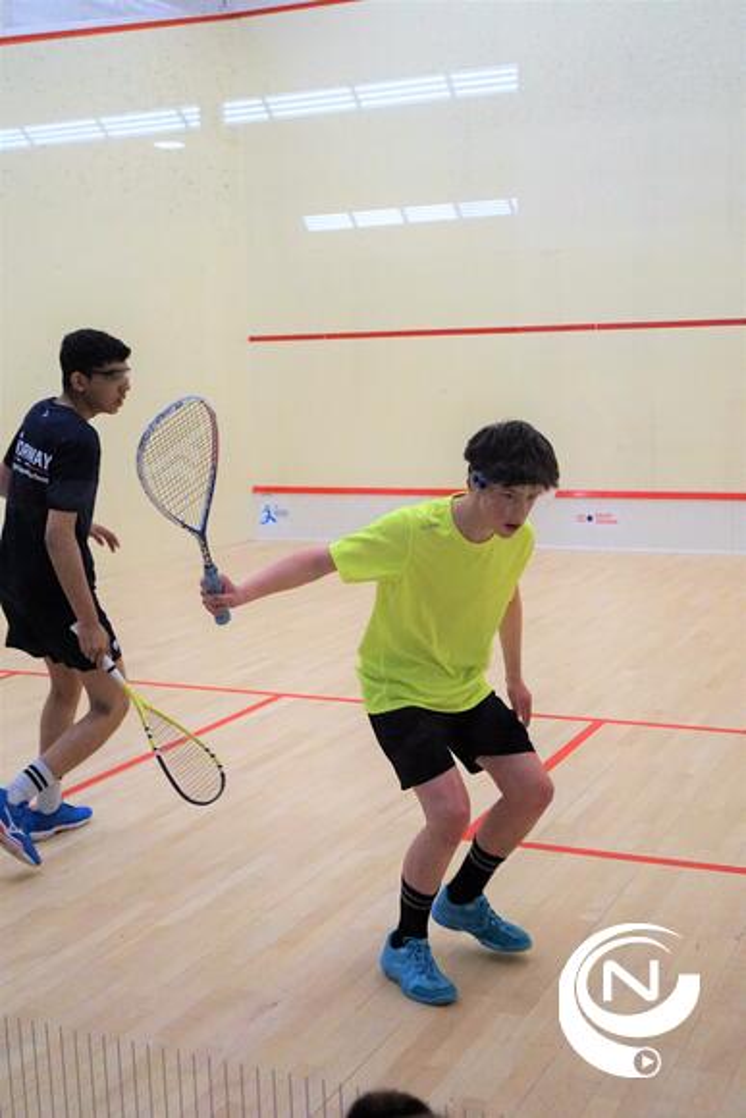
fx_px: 1398
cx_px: 373
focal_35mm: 45
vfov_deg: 43.6
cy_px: 559
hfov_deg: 29.9
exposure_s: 1/640
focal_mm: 30
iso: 3200
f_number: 4.5
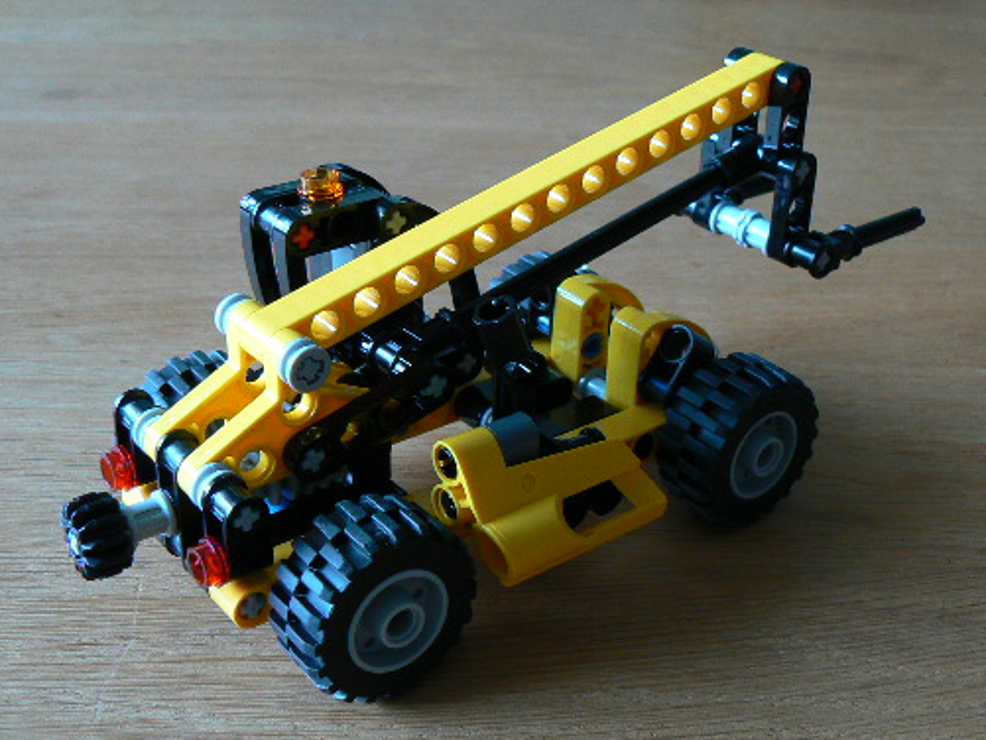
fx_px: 1311
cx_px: 490
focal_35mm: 46
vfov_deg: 31.5
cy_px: 364
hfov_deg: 41.2
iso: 80
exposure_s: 1/1.3
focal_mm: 6
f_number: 2.8
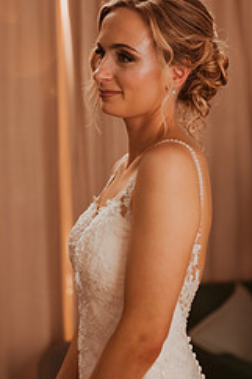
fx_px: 683
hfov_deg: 20.9
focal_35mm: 65
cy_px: 190
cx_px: 112
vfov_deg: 31.0
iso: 320
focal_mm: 35
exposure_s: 1/1000
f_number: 1.8
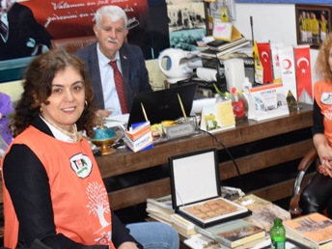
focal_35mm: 67
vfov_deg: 21.9
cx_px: 216
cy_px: 88
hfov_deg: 28.8
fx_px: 643
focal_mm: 20
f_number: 3.5
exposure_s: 1/60
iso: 400
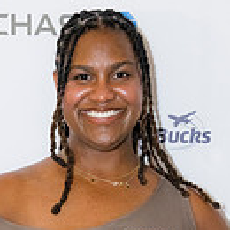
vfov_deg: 10.3
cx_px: 94
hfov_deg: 10.4
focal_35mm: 168
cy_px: 241
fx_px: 1263
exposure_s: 1/125
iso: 3200
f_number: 4
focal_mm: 57
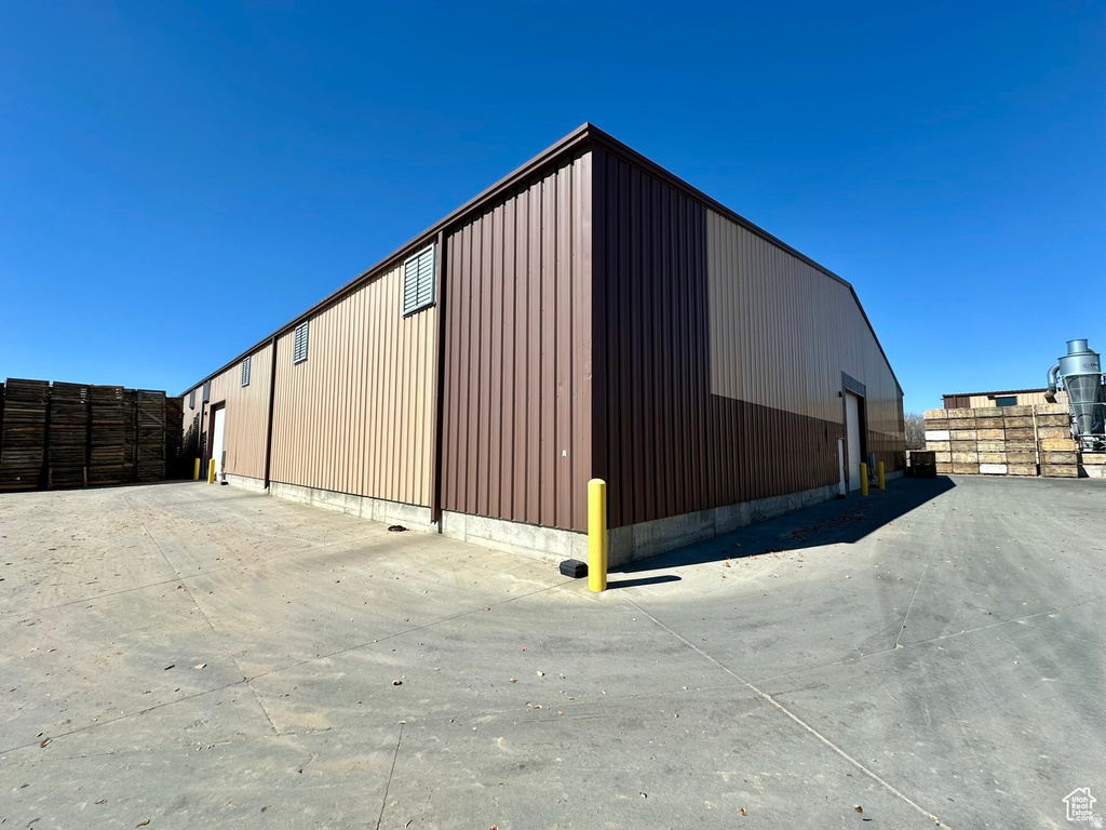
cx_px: 553
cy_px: 415
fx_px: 447
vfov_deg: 85.7
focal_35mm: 14
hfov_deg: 102.1
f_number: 2.2
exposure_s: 1/2398
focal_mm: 2.22
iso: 50
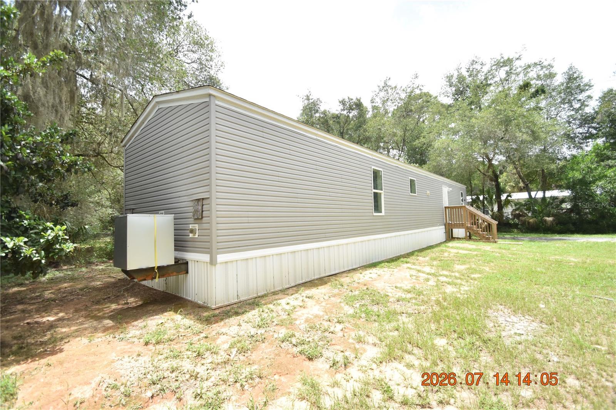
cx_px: 308
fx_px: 257
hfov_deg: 100.4
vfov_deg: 77.3
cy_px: 205
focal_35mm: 15
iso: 800
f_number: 3.5
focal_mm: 10
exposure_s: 1/3000
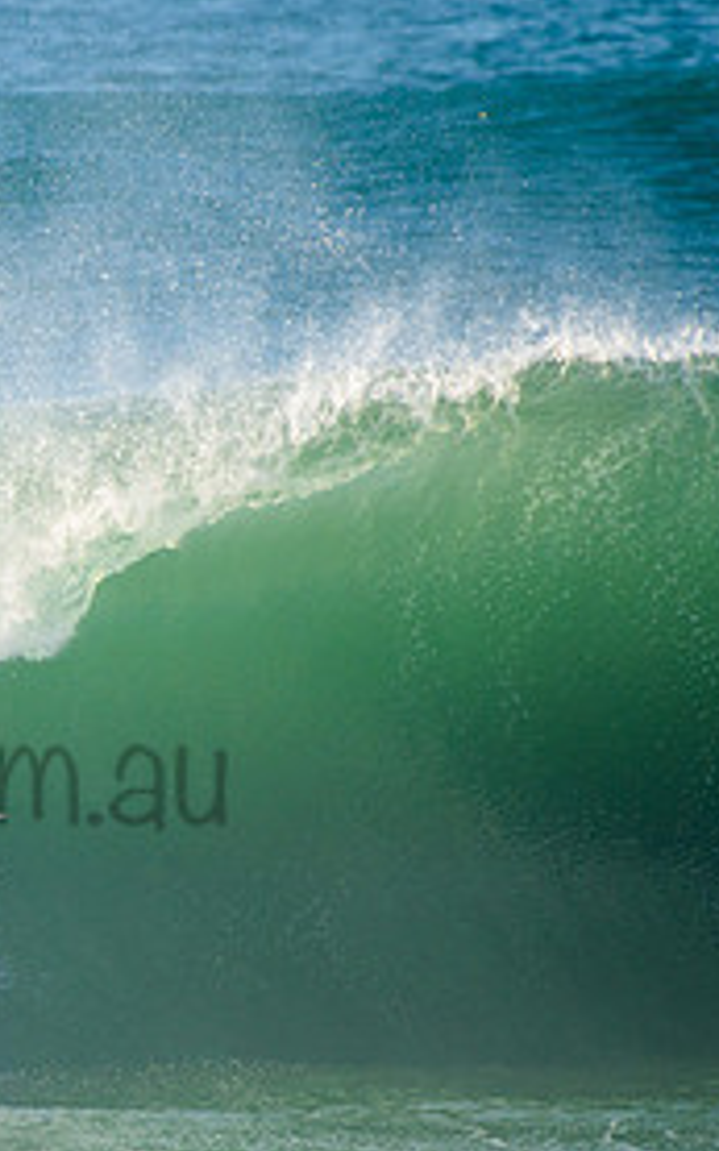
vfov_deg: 2.0
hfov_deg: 1.2
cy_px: 729
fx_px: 33533
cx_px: -212
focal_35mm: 1069
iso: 250
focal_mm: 500
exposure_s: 1/1600
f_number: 5.6
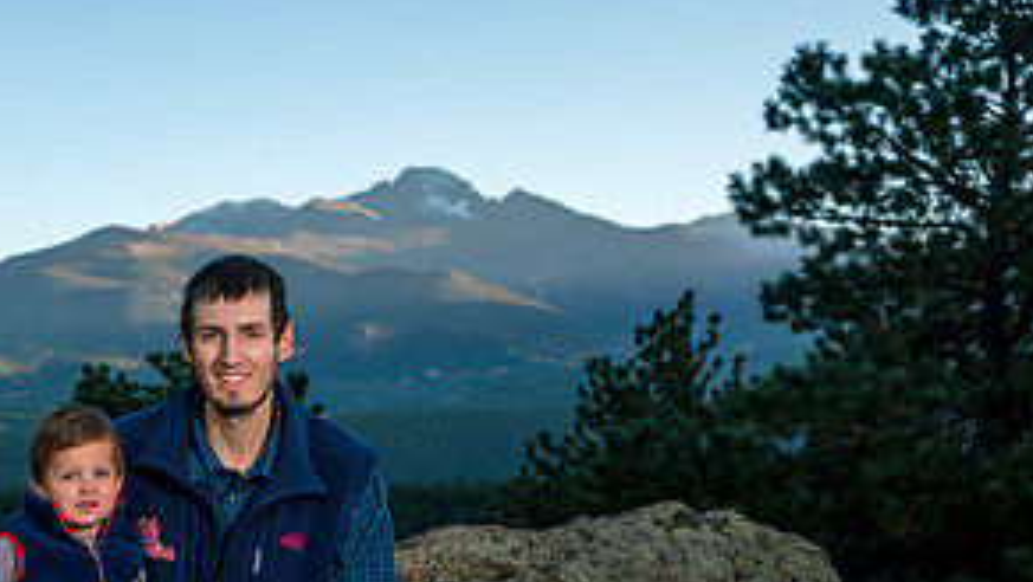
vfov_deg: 16.0
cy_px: 680
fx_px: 2000
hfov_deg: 27.7
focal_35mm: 73
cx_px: 60
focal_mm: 35
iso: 100
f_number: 5
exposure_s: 1/200
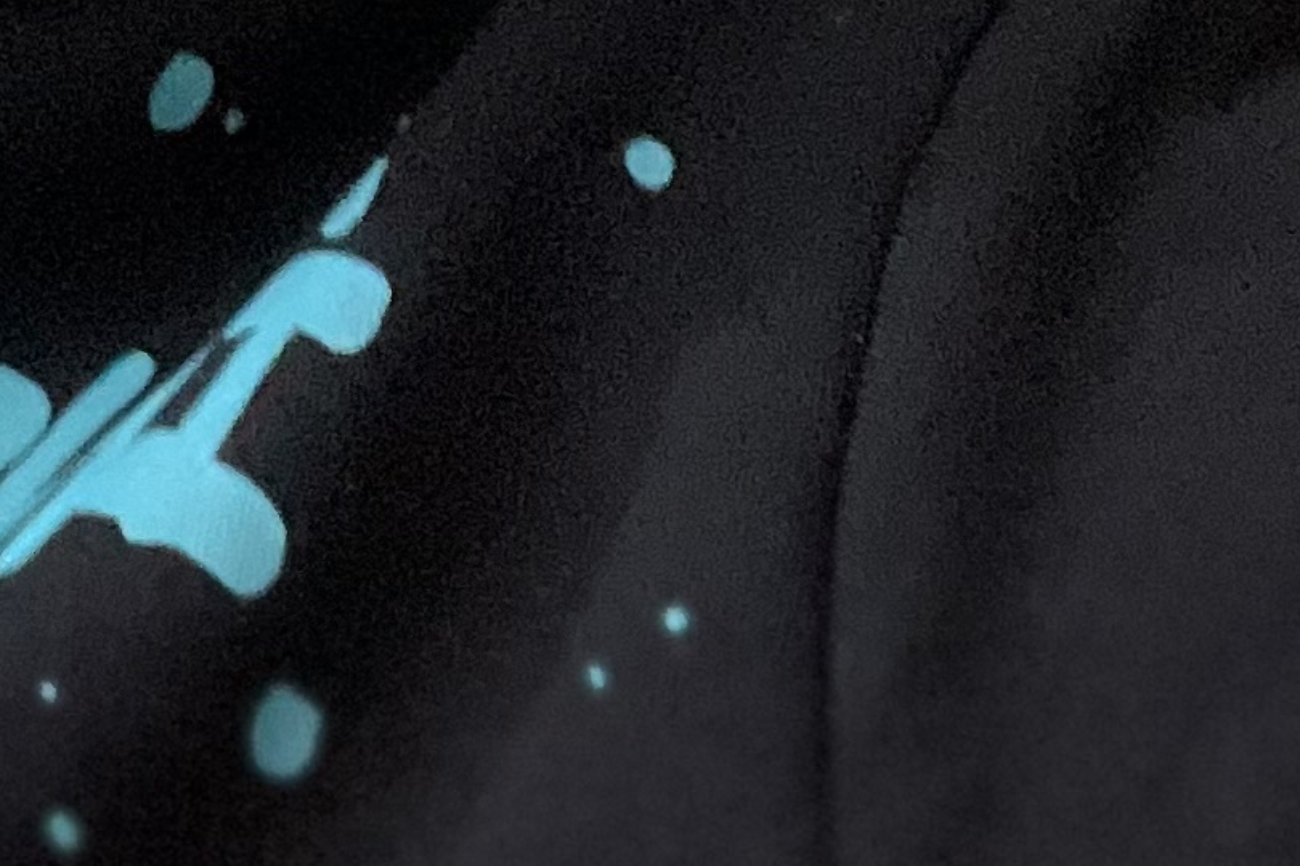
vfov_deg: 10.2
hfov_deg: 16.5
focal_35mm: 119
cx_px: -221
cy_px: -1145
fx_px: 4297
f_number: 2.2
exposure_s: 1/25
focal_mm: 2.71
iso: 400
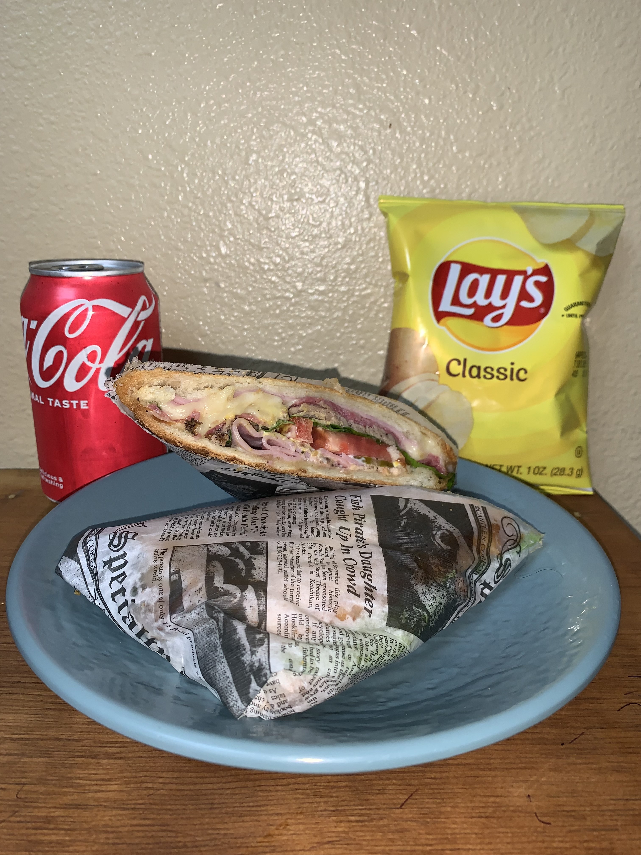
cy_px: 428
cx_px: 320
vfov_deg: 67.3
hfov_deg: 53.1
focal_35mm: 26
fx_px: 642
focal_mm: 4.25
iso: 32
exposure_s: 1/48
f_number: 1.8
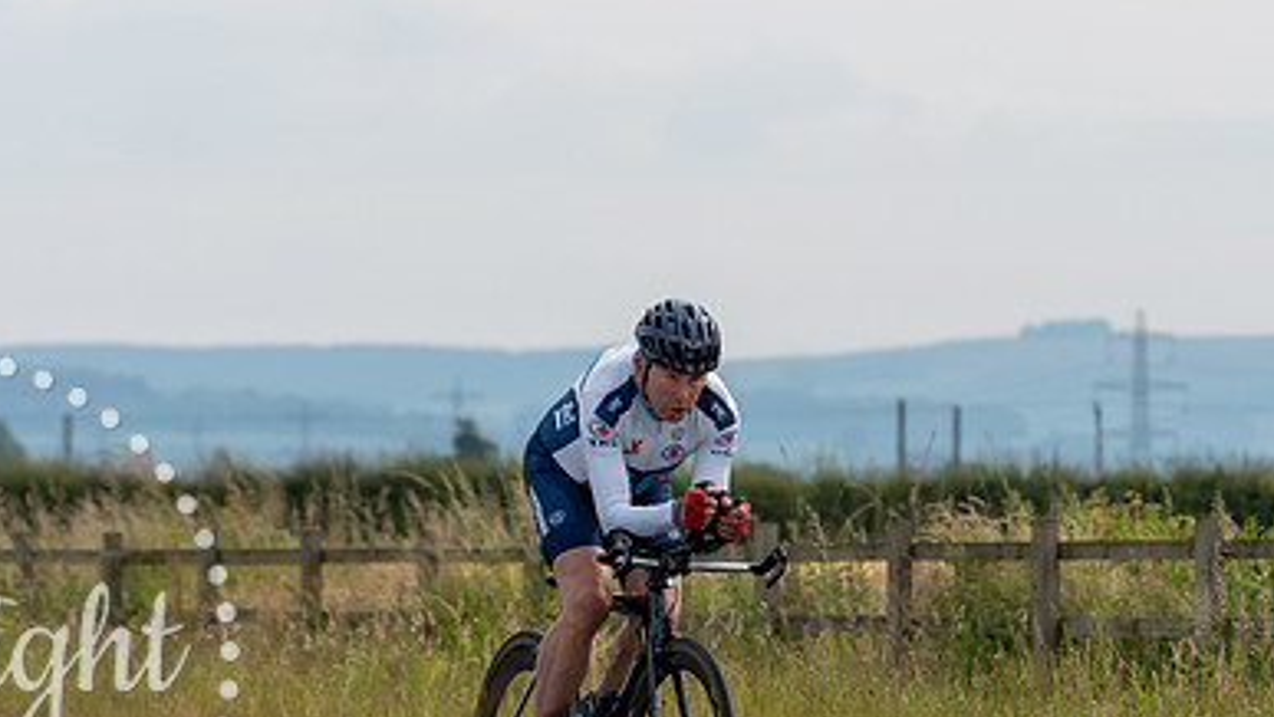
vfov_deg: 4.0
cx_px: 631
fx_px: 10172
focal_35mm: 301
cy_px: 449
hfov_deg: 7.2
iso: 160
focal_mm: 160
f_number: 5
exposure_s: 1/800
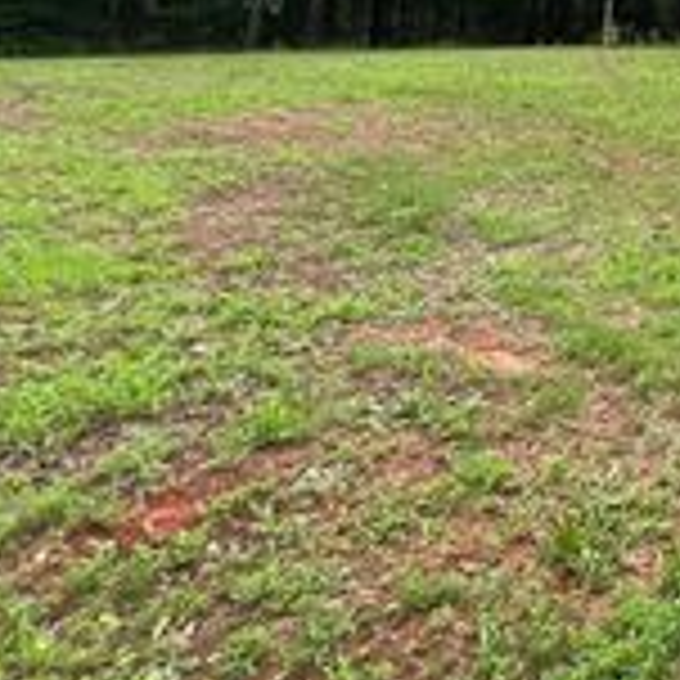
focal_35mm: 38
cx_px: 1117
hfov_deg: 25.6
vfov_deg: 37.0
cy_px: -65
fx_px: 845
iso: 32
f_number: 1.8
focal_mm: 1.57
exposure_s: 1/252
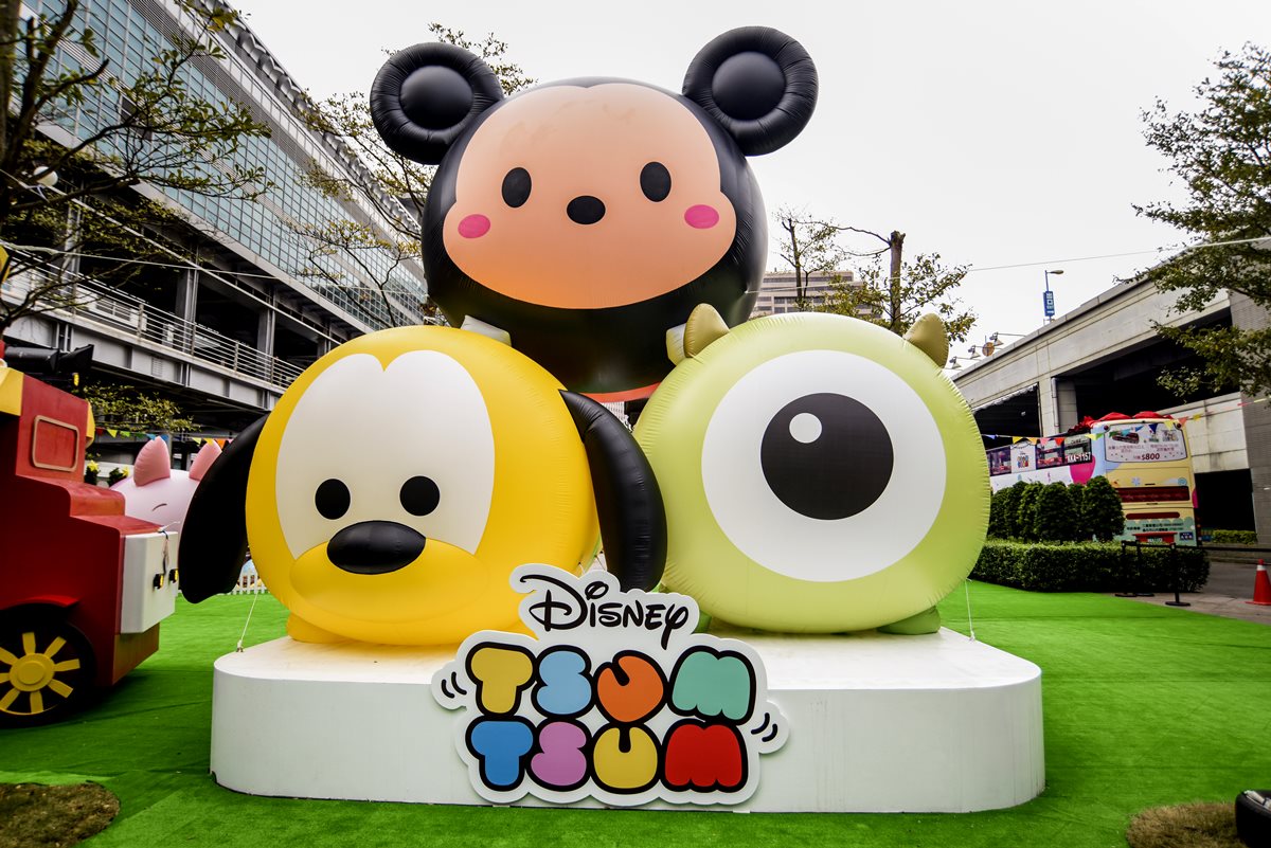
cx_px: 636
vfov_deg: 59.5
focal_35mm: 21
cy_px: 424
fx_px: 742
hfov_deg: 81.2
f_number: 5.6
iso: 250
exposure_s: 1/250
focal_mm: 21
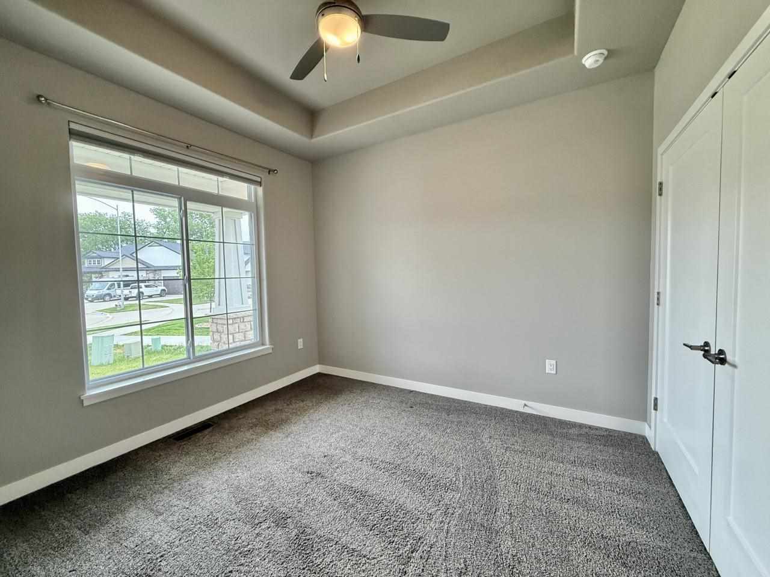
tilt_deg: -2.6
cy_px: 288
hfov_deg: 102.1
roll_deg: +1.2
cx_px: 385
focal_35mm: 14
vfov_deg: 85.7
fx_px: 311
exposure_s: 1/120
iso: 320
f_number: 2.2
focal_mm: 2.22
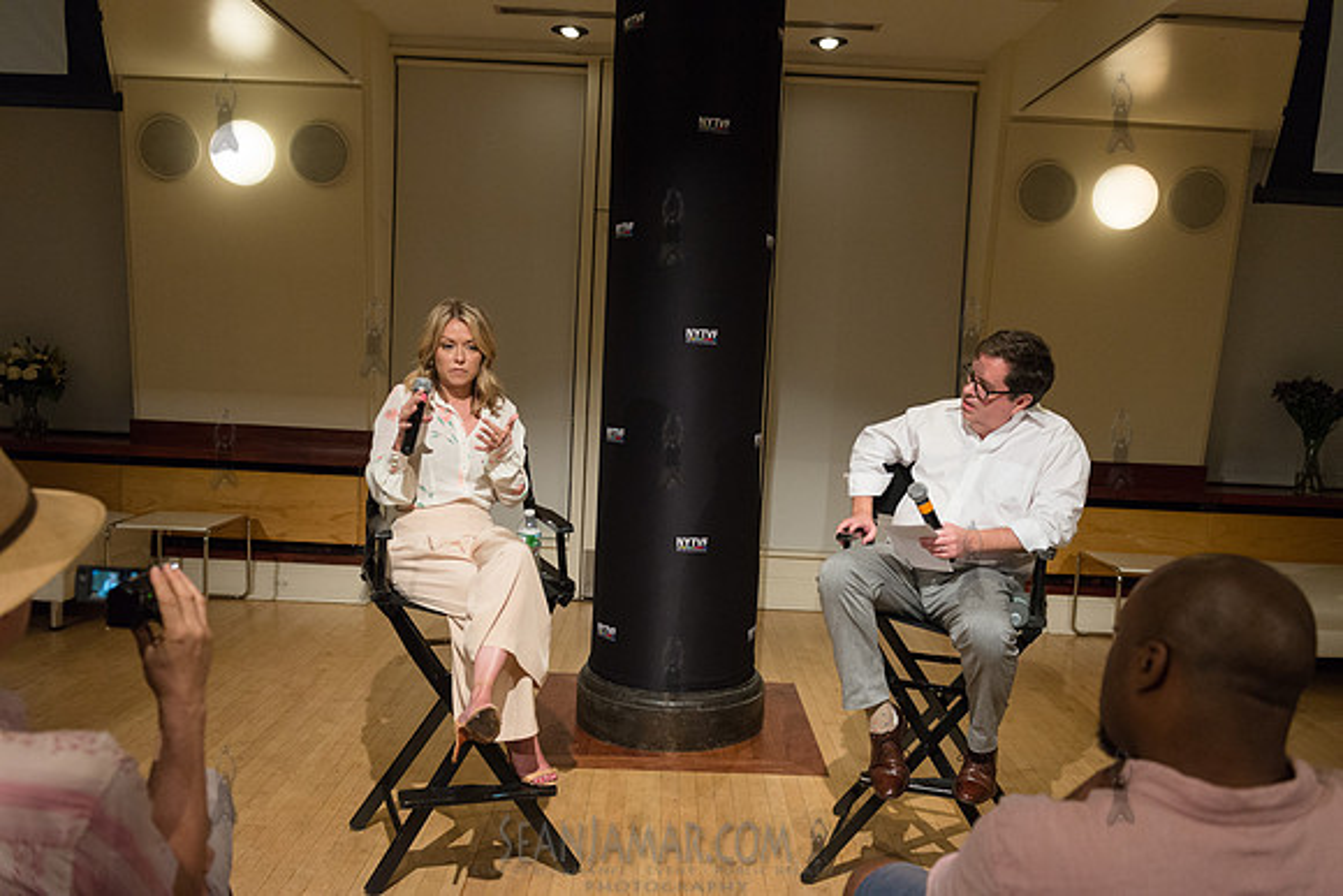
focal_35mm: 31
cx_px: 672
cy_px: 448
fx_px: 1157
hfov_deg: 60.3
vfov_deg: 42.3
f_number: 4
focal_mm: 31
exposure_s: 1/500
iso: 2500
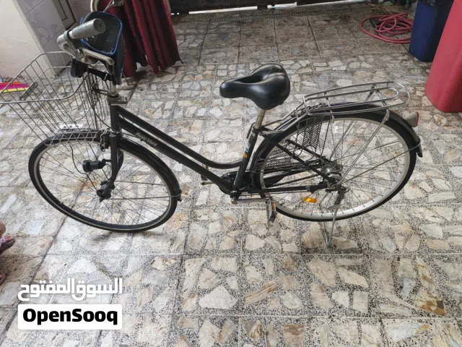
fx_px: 307
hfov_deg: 73.9
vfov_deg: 58.9
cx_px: 231
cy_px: 174
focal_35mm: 23
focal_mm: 5.56
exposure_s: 1/100
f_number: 1.8
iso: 264
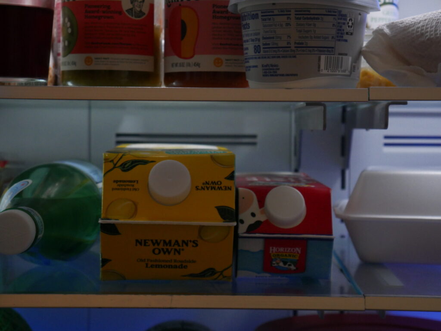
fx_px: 1071
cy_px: 166
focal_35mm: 84
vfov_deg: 17.6
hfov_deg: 23.3
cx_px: 220
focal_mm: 42
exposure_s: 1/40
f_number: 5.6
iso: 1600
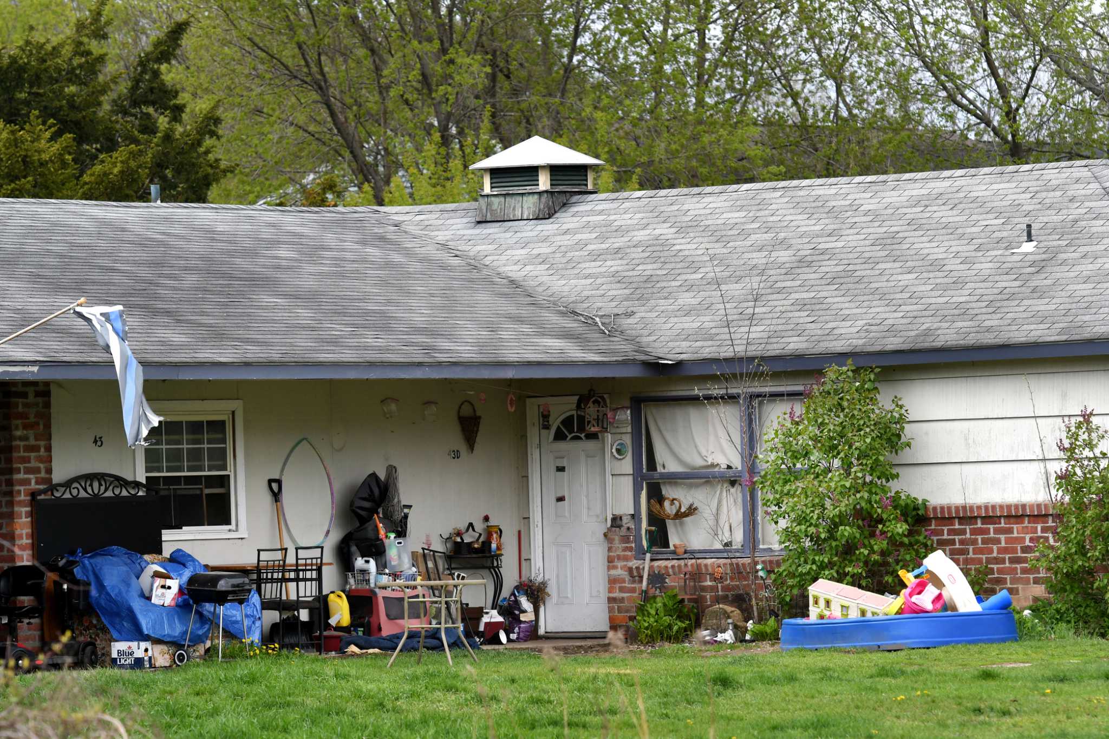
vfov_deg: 6.8
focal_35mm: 202
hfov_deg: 10.2
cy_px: 370
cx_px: 554
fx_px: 6237
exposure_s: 1/500
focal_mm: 135
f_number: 5
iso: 250
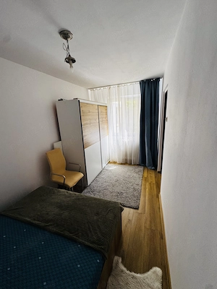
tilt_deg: -14.0
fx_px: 117
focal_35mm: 14
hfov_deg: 85.7
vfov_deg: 102.1
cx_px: 108
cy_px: 144
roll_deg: +3.2
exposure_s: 1/99
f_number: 2.2
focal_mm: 2.22
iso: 125
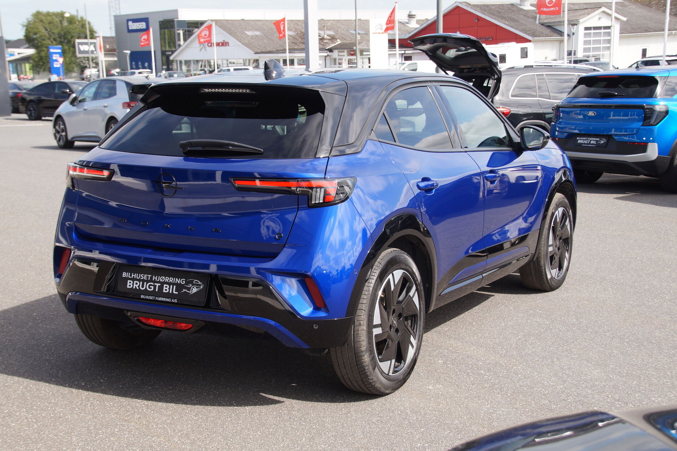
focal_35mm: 54
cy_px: 224
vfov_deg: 25.3
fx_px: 1006
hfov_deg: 37.2
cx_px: 335
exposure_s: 1/160
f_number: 6.3
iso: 100
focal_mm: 35
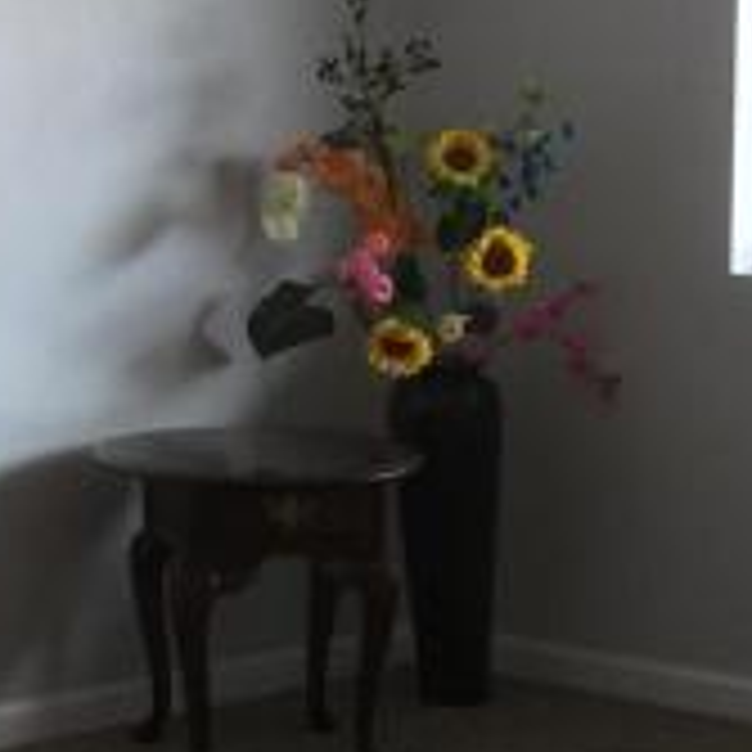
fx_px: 3097
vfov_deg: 13.8
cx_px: 369
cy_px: 563
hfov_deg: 13.8
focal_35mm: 126
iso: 32
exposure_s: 1/60
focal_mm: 3.3
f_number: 2.4
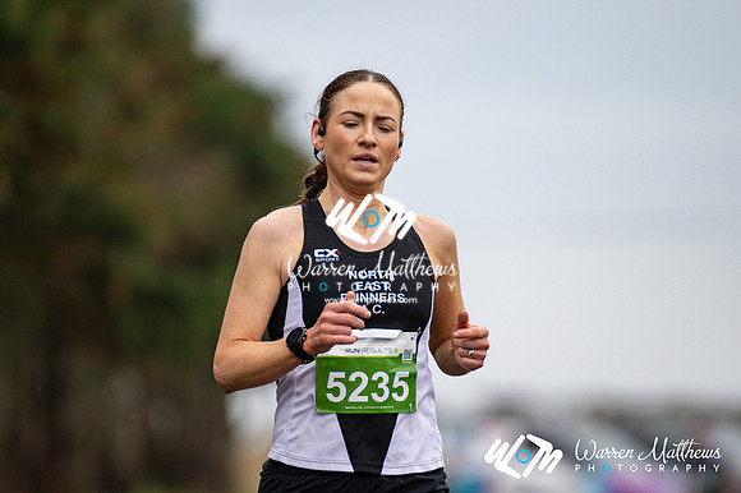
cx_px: 370
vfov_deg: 3.1
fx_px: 9257
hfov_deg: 4.6
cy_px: 246
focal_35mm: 450
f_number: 2.8
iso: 220
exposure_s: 1/1600
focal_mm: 300
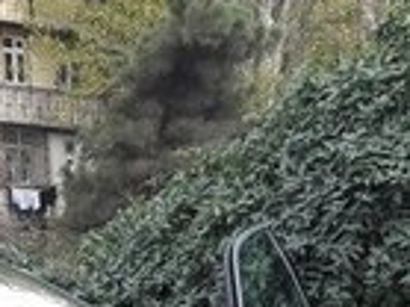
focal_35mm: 133
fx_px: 1574
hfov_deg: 14.3
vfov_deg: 10.2
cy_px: 642
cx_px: -91
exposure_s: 1/100
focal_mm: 3.7
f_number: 1.9
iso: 64
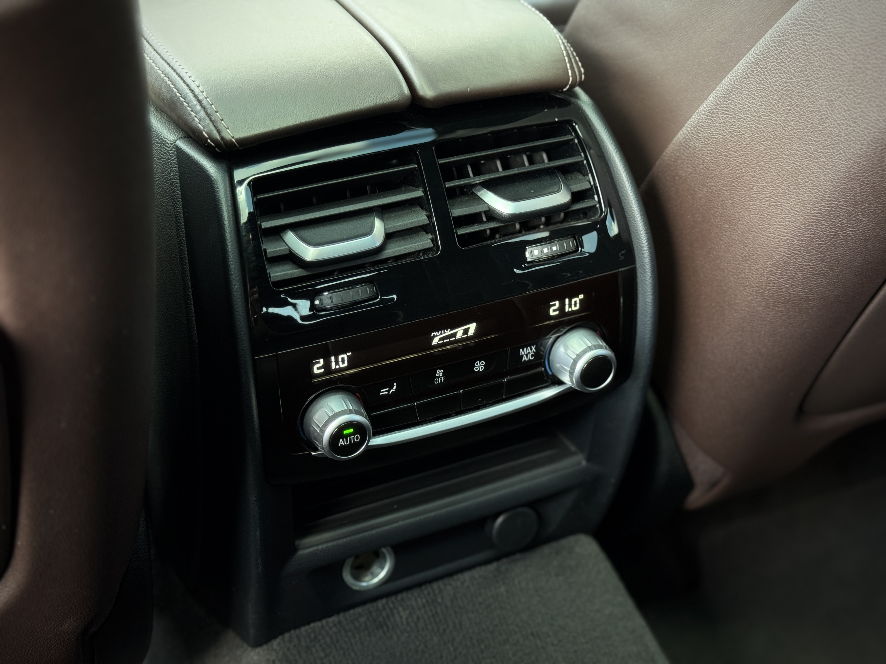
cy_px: 332
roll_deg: -1.1
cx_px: 443
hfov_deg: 39.7
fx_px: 1229
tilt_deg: -34.2
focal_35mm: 48
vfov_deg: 30.3
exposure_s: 1/58
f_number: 1.78
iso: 200
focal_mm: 6.76
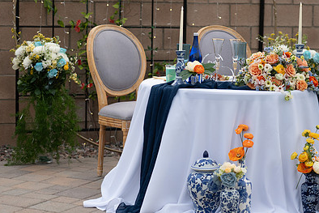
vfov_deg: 13.3
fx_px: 913
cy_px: 66
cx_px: 185
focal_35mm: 103
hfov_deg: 19.8
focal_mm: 70
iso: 400
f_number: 2.8
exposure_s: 1/1600
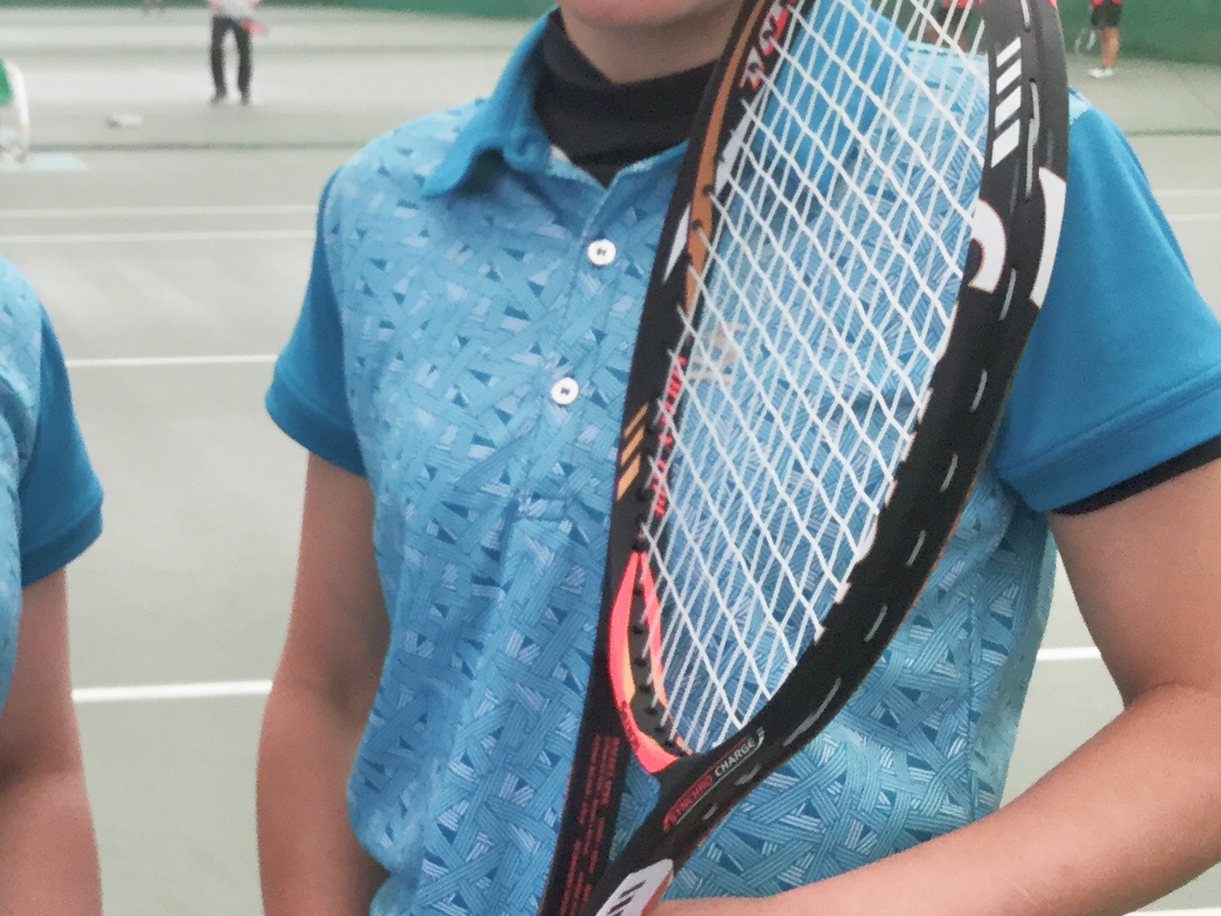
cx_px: 134
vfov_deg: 20.7
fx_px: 2505
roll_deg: -0.2
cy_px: 344
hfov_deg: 26.5
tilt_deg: -9.9
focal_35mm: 71
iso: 25
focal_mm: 3.3
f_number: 2.4
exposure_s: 1/30
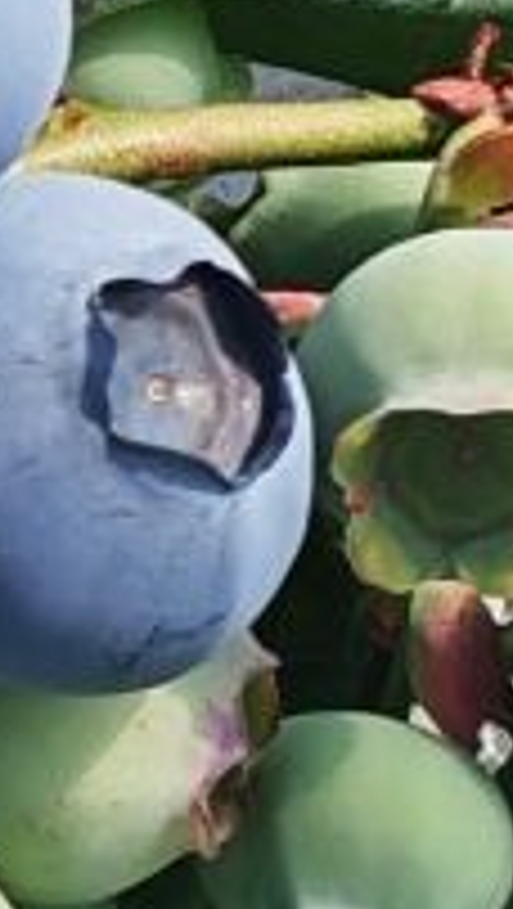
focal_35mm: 138
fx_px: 3329
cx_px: -243
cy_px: 110
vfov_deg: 15.4
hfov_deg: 8.6
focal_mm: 1.96
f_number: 2.2
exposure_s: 1/440
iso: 50
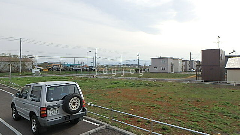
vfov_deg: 49.5
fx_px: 146
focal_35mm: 23
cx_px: 120
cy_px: 71
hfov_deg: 78.7
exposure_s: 1/800
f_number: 3.5
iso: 125
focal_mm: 3.7
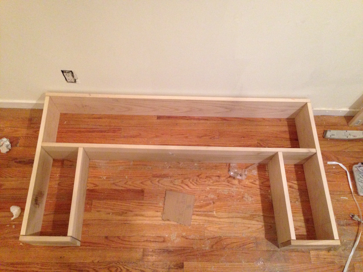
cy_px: 136
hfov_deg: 55.4
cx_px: 182
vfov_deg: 42.9
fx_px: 346
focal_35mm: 33
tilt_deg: -66.1
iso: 500
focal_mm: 4.12
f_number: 2.4
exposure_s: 1/15
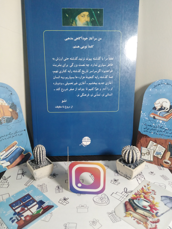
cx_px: 86
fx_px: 172
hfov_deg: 53.1
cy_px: 114
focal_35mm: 26
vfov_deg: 67.3
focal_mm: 3.59
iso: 308
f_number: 1.8
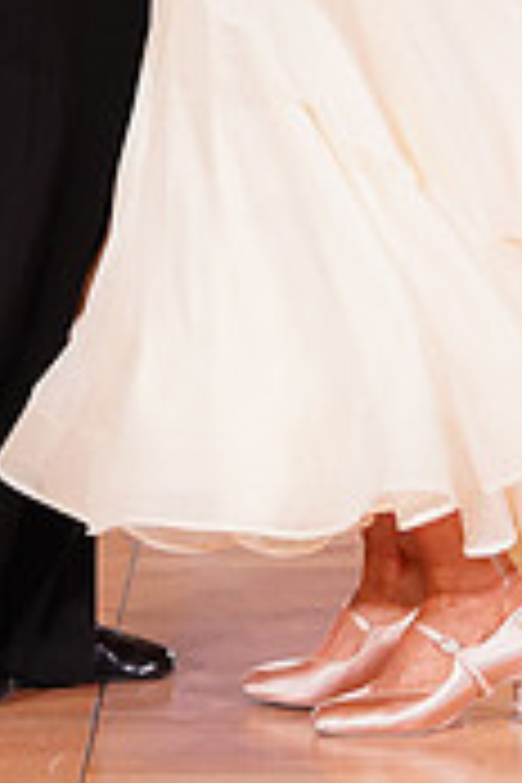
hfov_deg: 3.9
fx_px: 7634
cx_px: 173
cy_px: -292
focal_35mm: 351
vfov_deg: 5.8
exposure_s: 1/160
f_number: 5.6
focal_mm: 105
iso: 1600
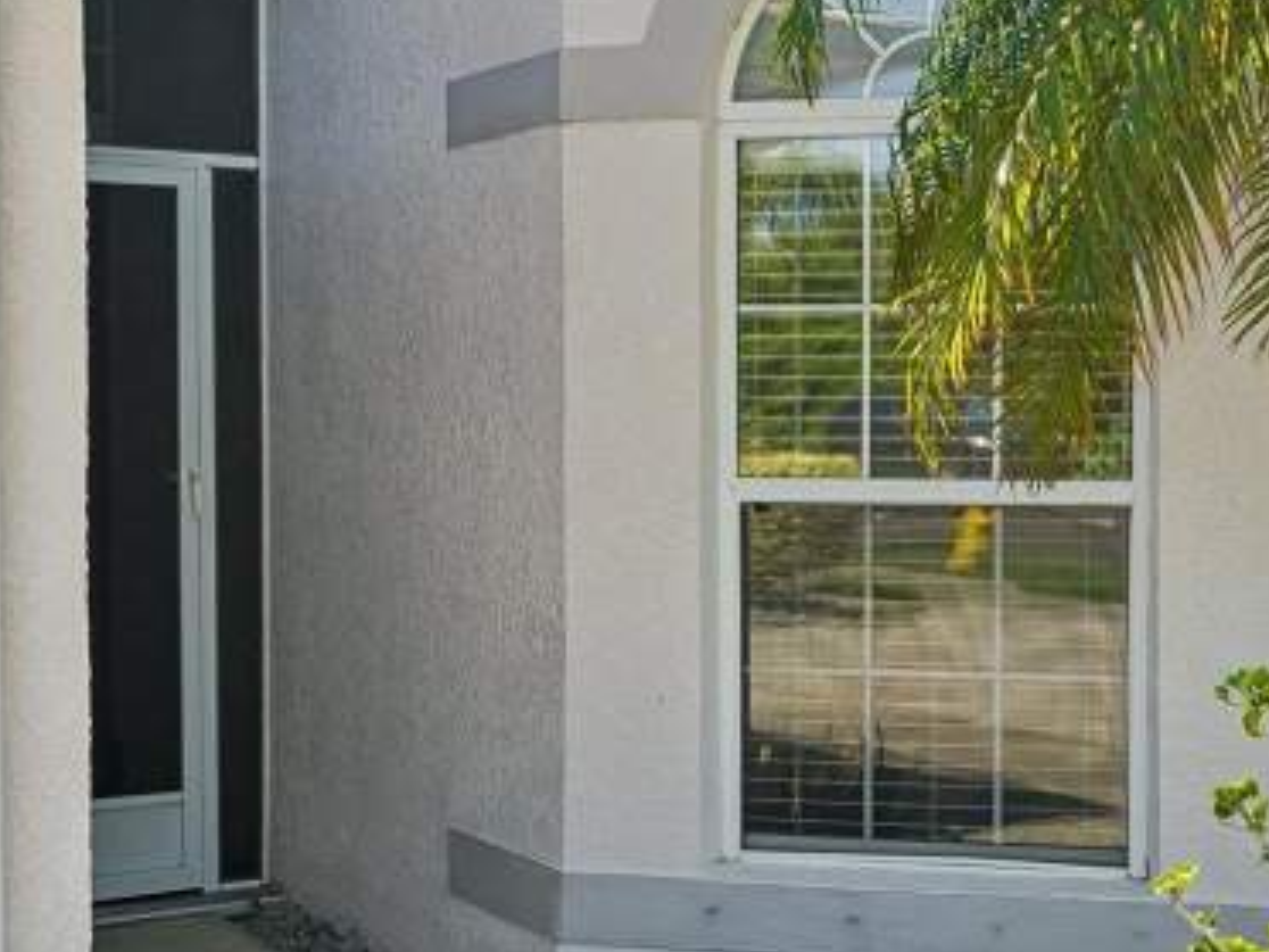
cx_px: 805
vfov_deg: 23.6
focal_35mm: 62
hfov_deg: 31.0
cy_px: 503
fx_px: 2273
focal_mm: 20
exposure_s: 1/800
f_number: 8
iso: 800
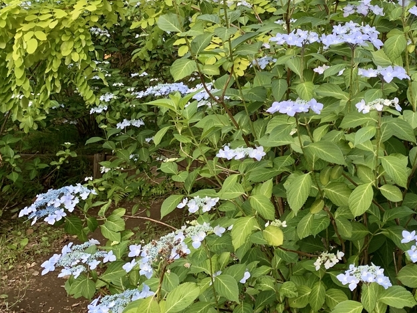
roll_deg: +2.0
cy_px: 21
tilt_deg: +11.4
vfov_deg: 27.8
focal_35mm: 50
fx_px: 602
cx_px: 334
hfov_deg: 36.9
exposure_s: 1/121
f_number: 1.8
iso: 80
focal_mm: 4.25
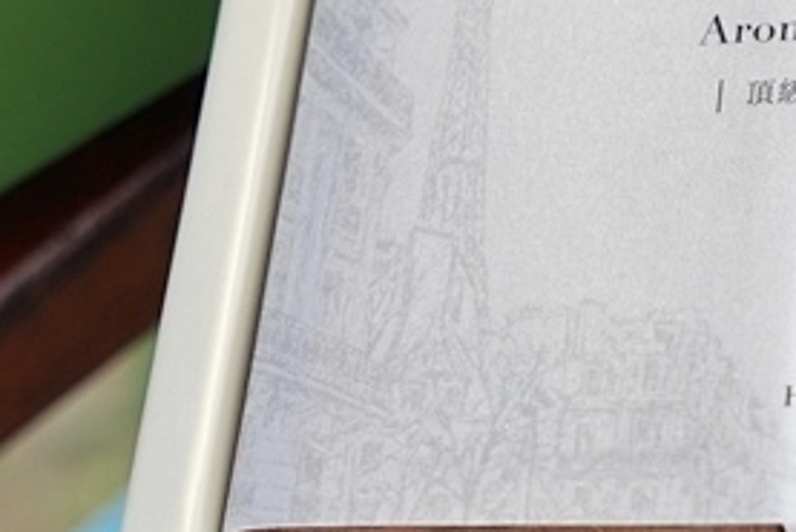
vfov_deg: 10.0
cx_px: 782
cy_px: 16
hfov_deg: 14.7
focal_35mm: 137
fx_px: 3031
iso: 100
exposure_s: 1/125
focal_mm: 38
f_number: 5.6
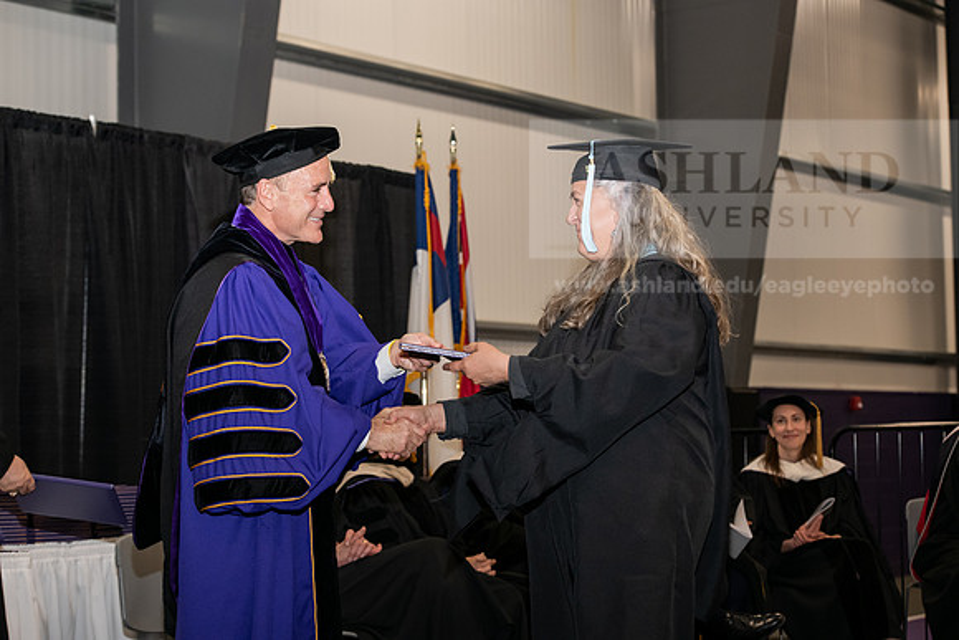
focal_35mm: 80
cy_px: 320
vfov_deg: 17.1
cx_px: 480
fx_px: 2132
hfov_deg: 25.4
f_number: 5.6
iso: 1600
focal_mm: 80
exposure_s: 1/200
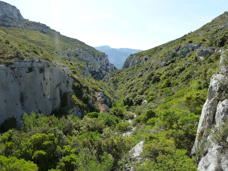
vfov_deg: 54.9
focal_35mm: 25
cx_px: 114
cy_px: 86
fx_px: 165
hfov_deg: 69.4
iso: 125
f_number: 4
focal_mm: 4.1
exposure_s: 1/500
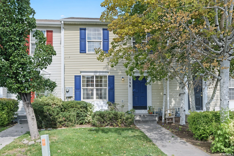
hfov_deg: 60.3
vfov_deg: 42.3
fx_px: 201
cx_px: 117
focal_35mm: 31
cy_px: 78
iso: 100
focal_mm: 21
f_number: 8
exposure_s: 1/250
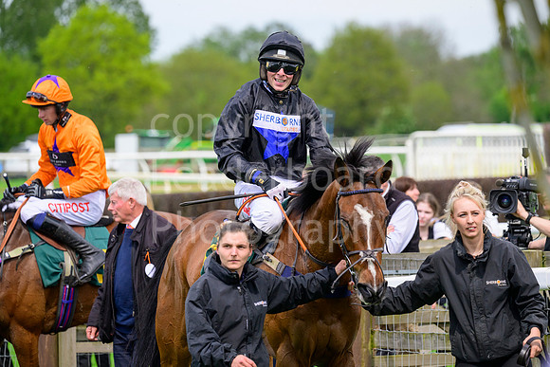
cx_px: 275
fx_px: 3973
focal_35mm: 260
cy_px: 184
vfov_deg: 5.3
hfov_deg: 7.9
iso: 1000
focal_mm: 260
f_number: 6.3
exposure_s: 1/1600
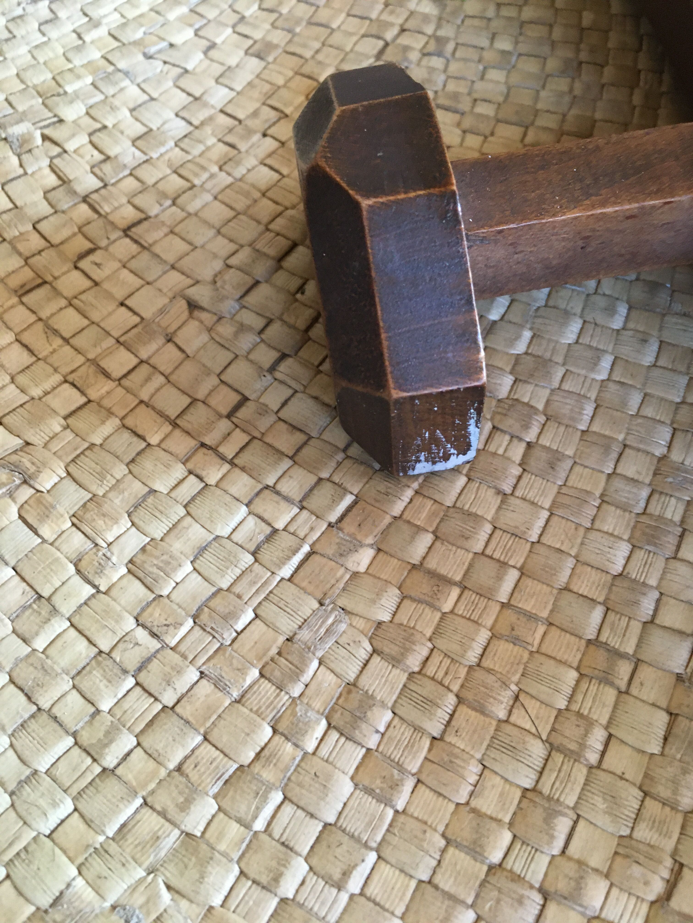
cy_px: 462
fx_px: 774
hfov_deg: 48.2
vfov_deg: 61.7
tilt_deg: -61.2
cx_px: 346
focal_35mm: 29
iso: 200
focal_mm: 4.15
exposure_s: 1/33
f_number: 2.2
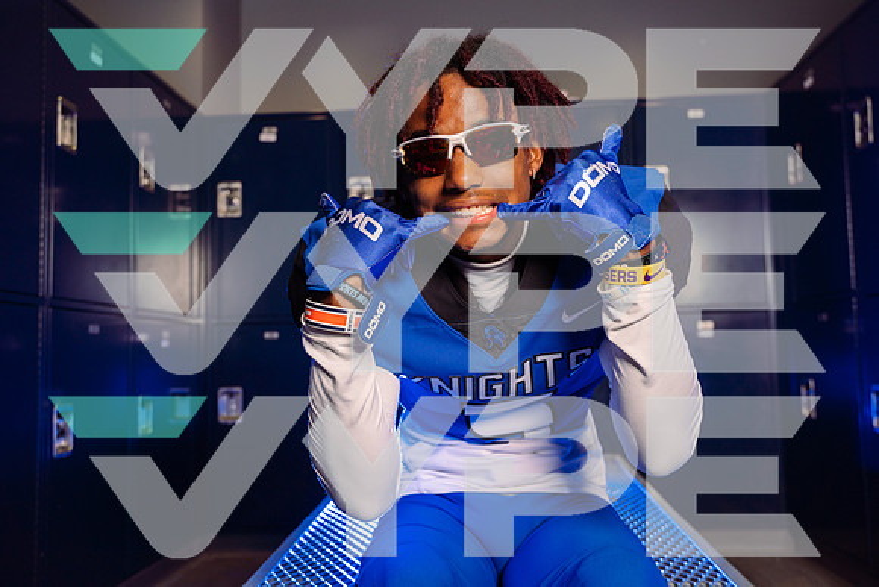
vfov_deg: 37.9
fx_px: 855
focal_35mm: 35
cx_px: 440
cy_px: 294
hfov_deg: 54.4
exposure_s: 1/250
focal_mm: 35
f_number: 4.5
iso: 320
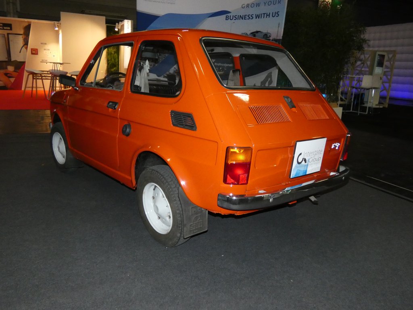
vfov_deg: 46.8
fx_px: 358
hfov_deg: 60.0
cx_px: 206
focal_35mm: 30
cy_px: 155
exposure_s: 1/320
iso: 800
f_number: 3.3
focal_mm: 5.3
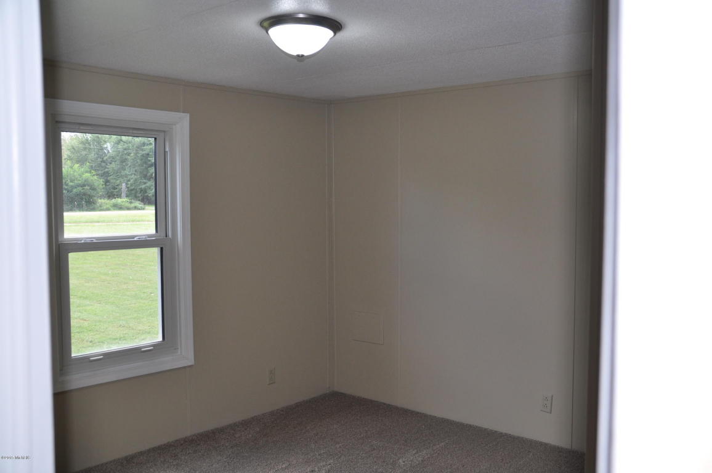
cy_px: 236
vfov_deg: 38.3
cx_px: 356
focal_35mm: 34
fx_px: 682
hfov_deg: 55.2
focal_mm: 23
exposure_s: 1/125
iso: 400
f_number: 3.8
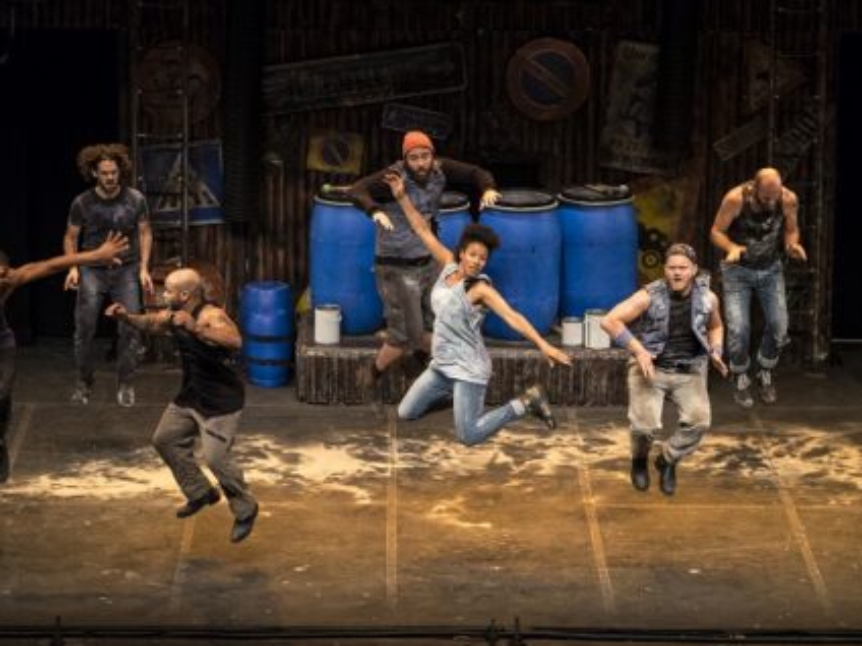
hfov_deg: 13.4
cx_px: 421
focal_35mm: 147
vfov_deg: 10.1
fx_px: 3661
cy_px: 323
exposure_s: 1/180
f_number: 2.8
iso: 1600
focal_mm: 90
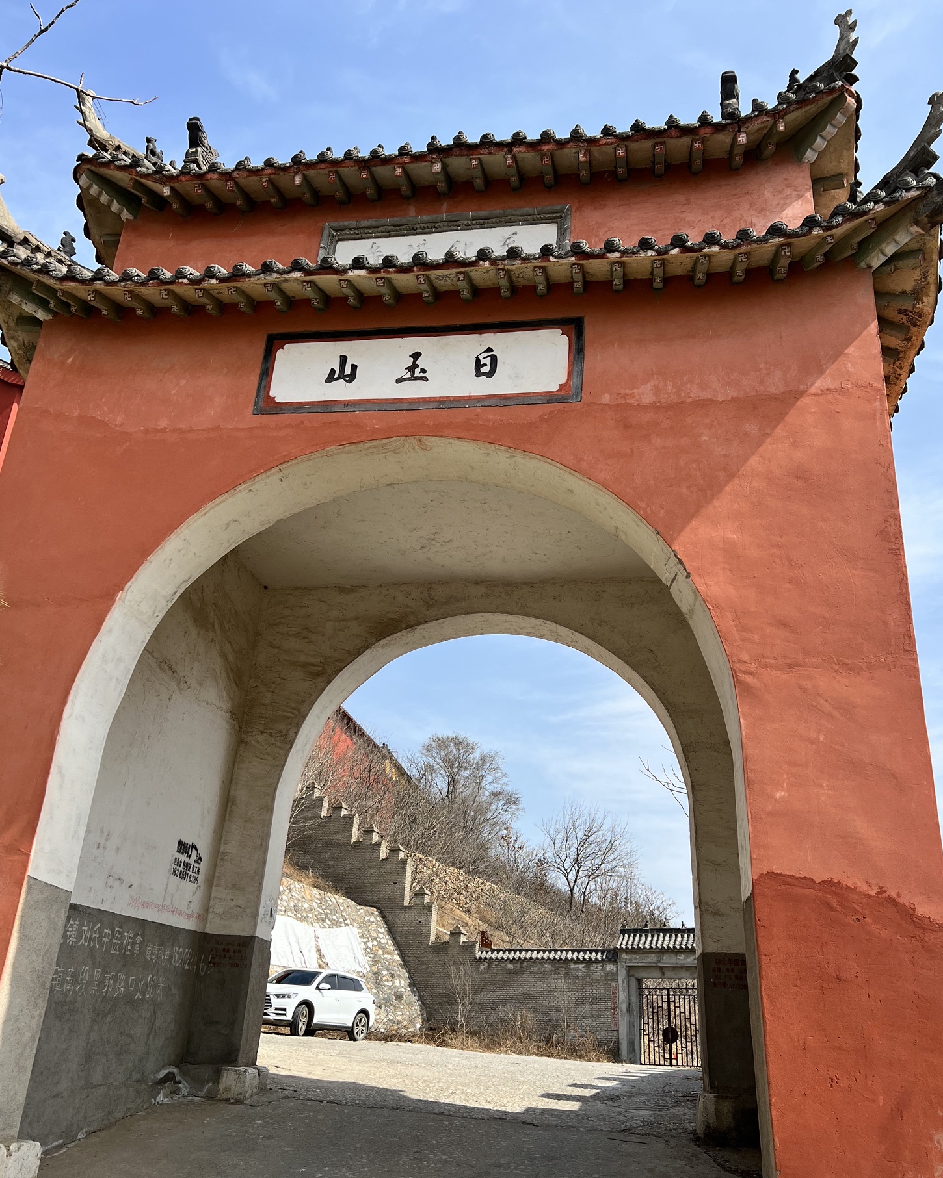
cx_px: 477
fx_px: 977
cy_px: 637
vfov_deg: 62.1
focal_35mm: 28
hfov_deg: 51.5
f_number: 1.5
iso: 50
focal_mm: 5.7
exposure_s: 1/3356
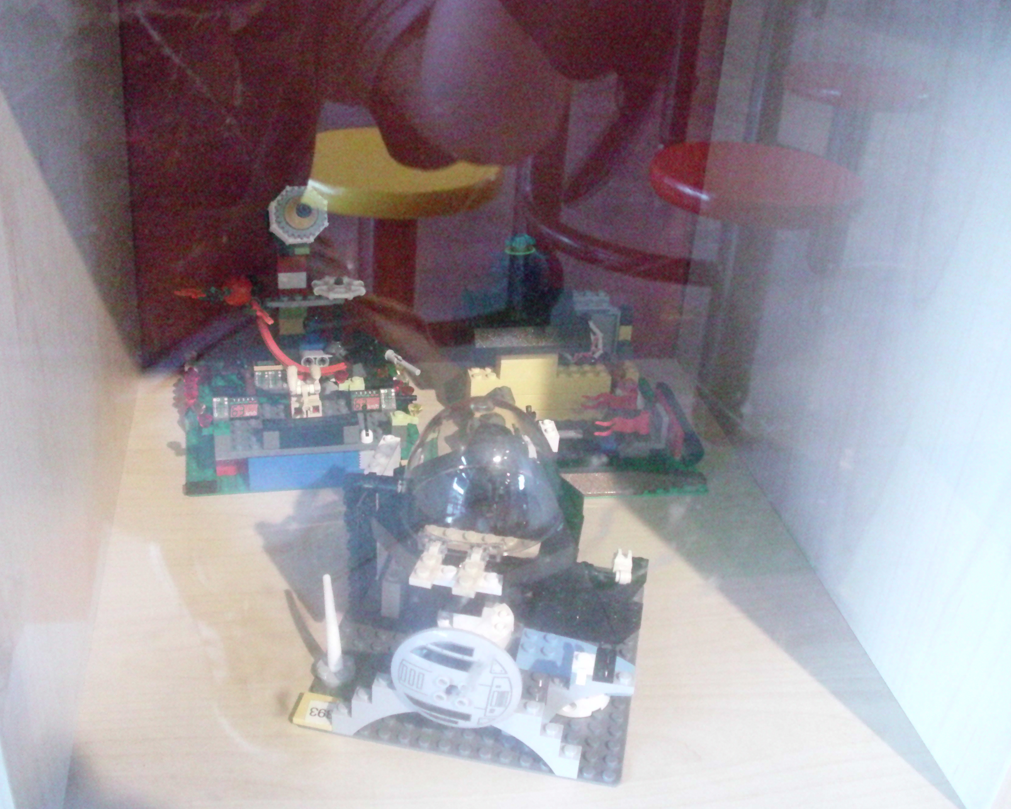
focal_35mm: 40
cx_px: 467
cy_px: 407
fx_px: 1197
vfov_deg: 37.3
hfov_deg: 45.8
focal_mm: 6.3
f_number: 3.1
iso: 1600
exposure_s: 1/60
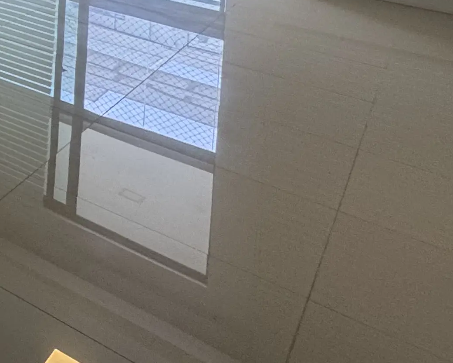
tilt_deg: -1.4
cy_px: -226
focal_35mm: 53
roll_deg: -2.9
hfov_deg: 20.2
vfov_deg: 22.0
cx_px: -421
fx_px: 711
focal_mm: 2.22
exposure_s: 1/120
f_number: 2.2
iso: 100
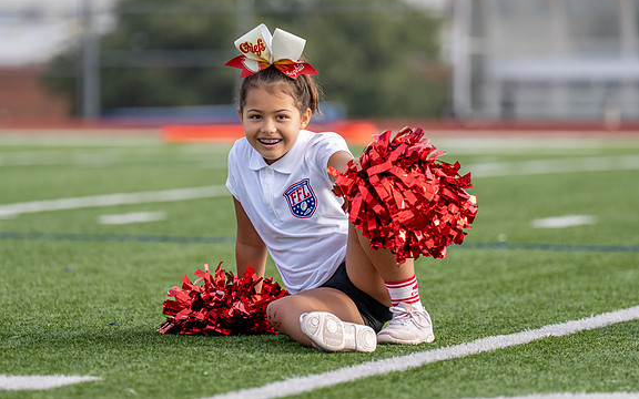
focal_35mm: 288
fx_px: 5015
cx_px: 297
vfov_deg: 4.6
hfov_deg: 7.3
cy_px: 206
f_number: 2.8
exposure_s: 1/2500
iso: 250
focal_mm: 168
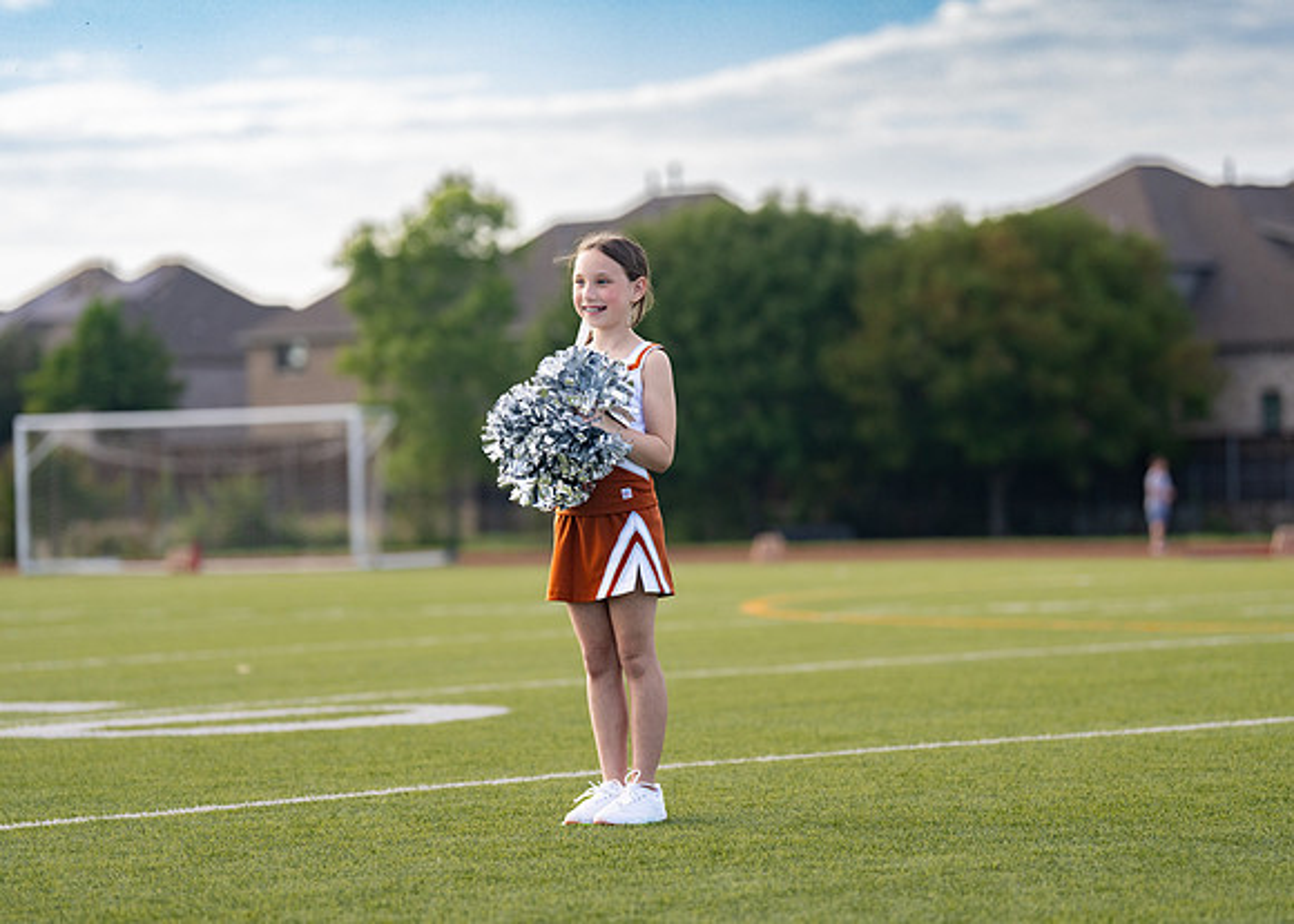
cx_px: 624
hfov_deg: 14.5
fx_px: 5081
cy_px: 462
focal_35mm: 138
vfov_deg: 10.4
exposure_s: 1/2500
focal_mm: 125
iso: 400
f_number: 2.8
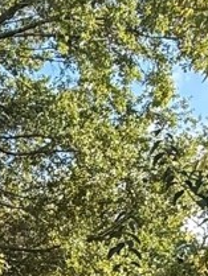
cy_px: 408
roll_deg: -1.0
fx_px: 824
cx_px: -95
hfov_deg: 13.6
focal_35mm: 103
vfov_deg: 17.3
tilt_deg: +10.3
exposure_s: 1/351
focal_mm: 2.22
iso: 64
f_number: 2.2
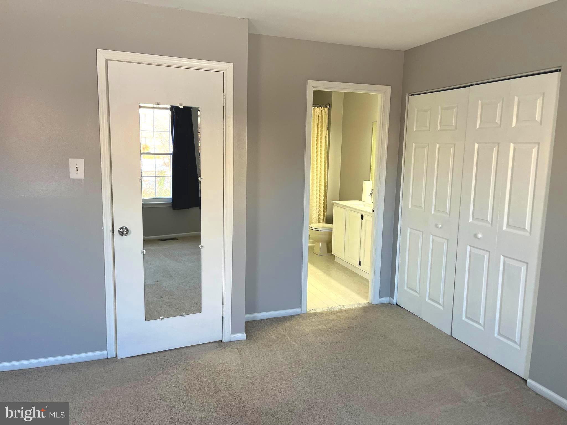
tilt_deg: -8.3
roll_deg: -1.7
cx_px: 284
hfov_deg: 67.3
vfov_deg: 53.1
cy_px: 212
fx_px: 426
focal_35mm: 26
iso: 125
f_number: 1.6
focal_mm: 5.1
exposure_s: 1/120
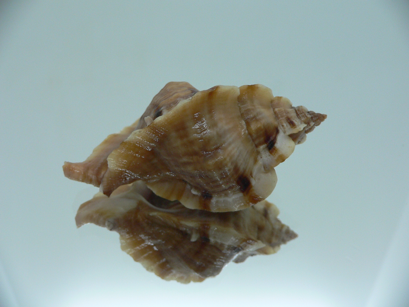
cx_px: 204
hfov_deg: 52.6
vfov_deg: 40.7
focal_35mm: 35
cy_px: 154
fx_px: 414
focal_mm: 4.6
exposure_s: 1/60
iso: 100
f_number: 2.8
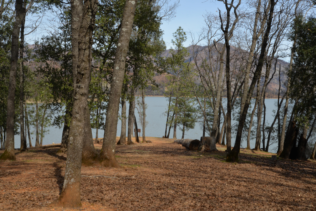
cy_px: 106
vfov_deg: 28.1
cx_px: 158
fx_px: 421
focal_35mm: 48
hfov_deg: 41.1
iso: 200
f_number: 8
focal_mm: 48
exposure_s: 1/250
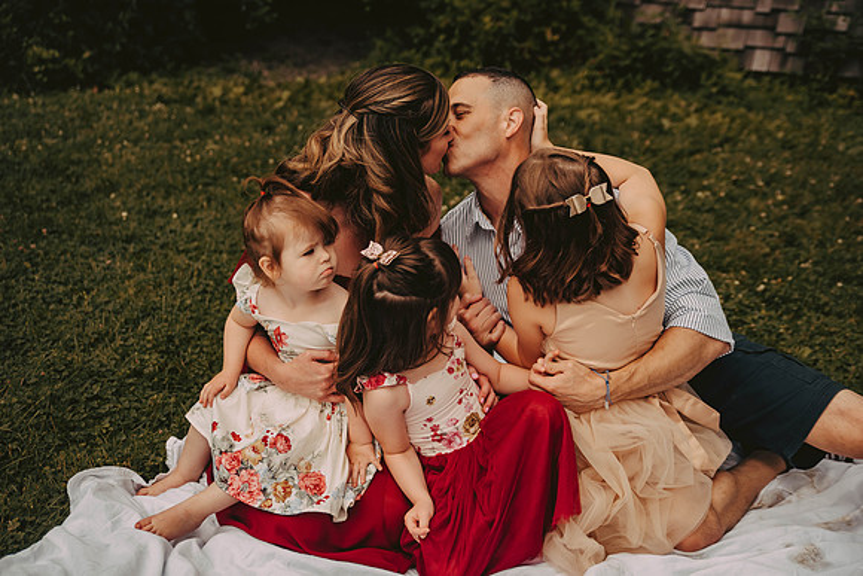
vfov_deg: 27.0
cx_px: 432
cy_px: 288
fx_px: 1199
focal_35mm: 50
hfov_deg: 39.6
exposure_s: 1/2500
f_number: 2.8
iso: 200
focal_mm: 50
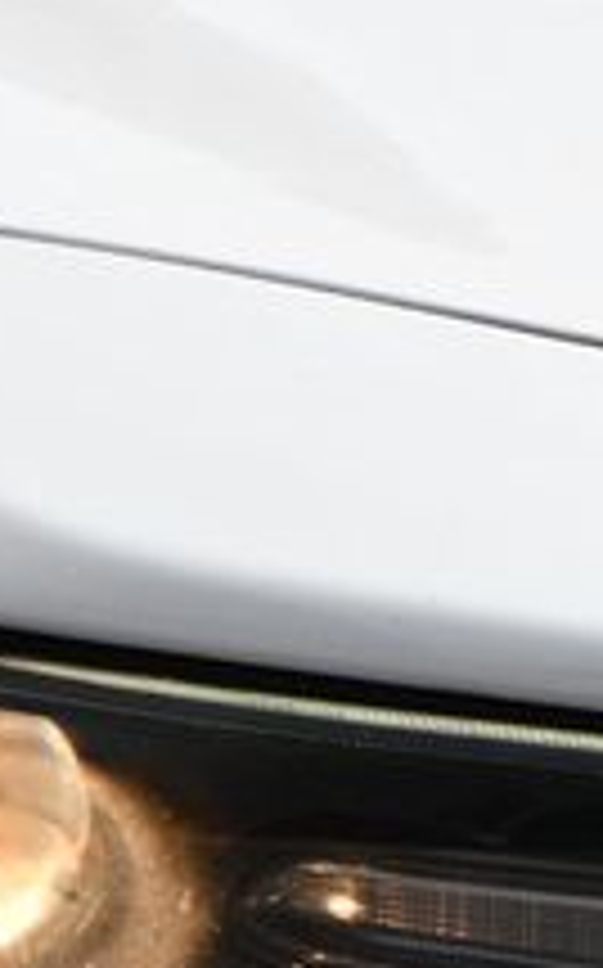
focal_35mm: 364
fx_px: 9590
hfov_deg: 3.6
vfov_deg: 5.8
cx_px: 328
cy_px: 806
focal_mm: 80
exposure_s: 1/320
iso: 100
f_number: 8
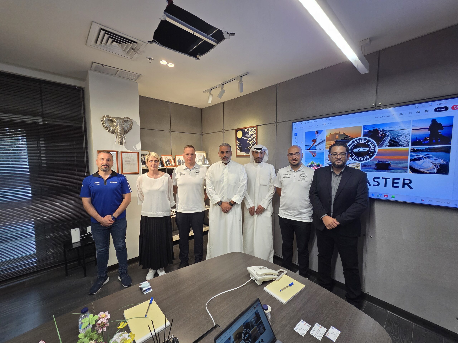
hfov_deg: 106.2
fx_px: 172
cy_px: 172
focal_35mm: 13
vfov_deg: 89.9
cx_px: 229
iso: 200
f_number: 2.2
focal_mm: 2.2
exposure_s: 1/60
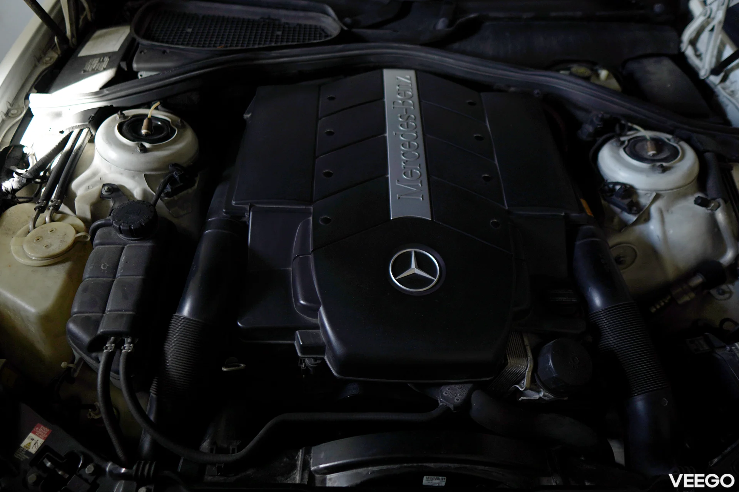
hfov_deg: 73.7
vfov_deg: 53.1
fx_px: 493
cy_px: 246
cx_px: 370
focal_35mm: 24
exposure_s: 1/160
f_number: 1.4
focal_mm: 16
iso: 100
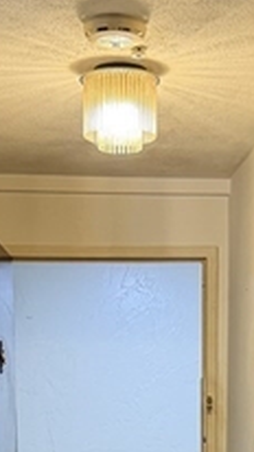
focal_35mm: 97
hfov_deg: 12.4
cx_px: 125
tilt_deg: -9.5
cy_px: 631
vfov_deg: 19.8
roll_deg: -0.9
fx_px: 1165
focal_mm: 6.76
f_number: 1.78
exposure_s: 1/60
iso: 400
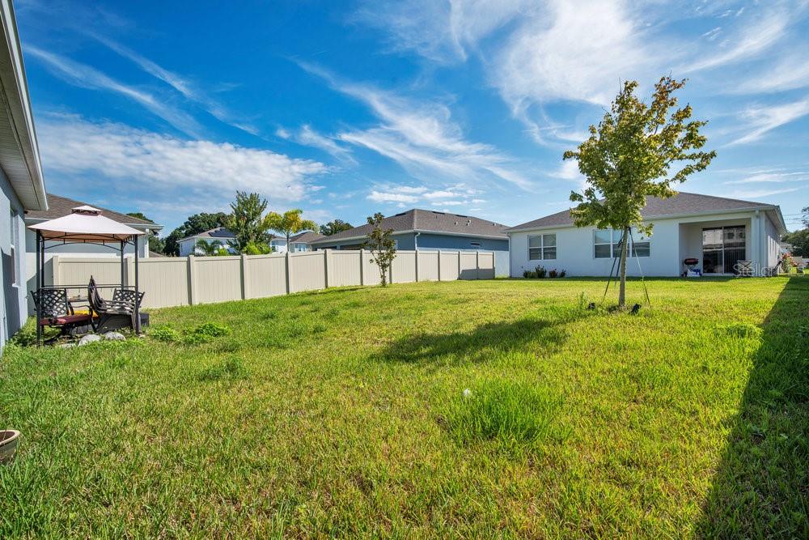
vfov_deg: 73.8
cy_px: 270
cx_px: 404
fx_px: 360
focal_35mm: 16
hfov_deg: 96.7
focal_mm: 16
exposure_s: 1/200
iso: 100
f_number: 10
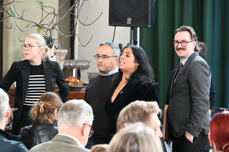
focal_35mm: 115
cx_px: 114
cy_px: 76
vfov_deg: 11.9
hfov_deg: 17.8
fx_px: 731
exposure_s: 1/500
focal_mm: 115
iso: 20000
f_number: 6.3
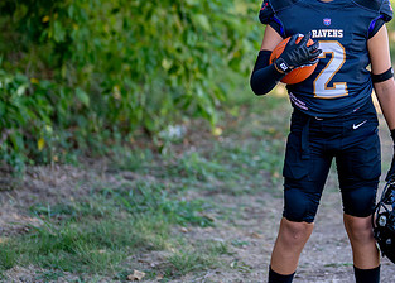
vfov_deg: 11.0
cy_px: 86
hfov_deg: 15.3
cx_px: 327
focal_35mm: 130
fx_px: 1459
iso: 100
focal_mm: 50
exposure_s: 1/1000
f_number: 1.2
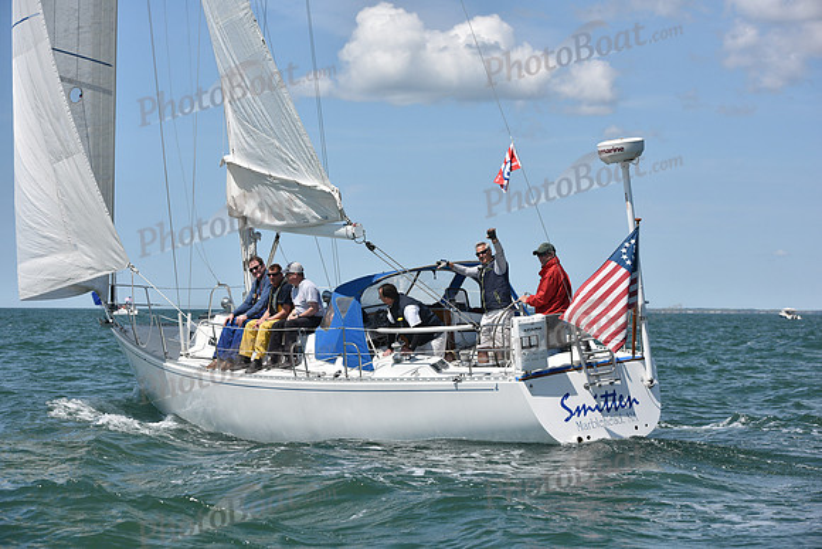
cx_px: 411
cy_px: 274
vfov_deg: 14.4
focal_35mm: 95
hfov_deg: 21.5
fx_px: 2170
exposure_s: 1/800
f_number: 7.1
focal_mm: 95
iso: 320
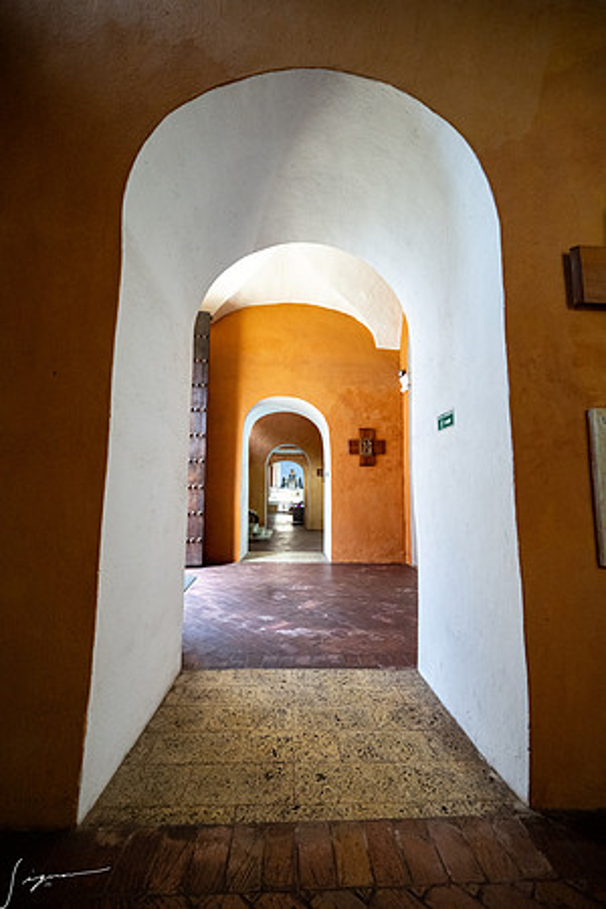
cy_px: 454
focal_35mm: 14
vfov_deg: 104.3
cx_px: 303
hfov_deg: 81.2
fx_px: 353
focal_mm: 14
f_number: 4
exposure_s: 1/250
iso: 2800
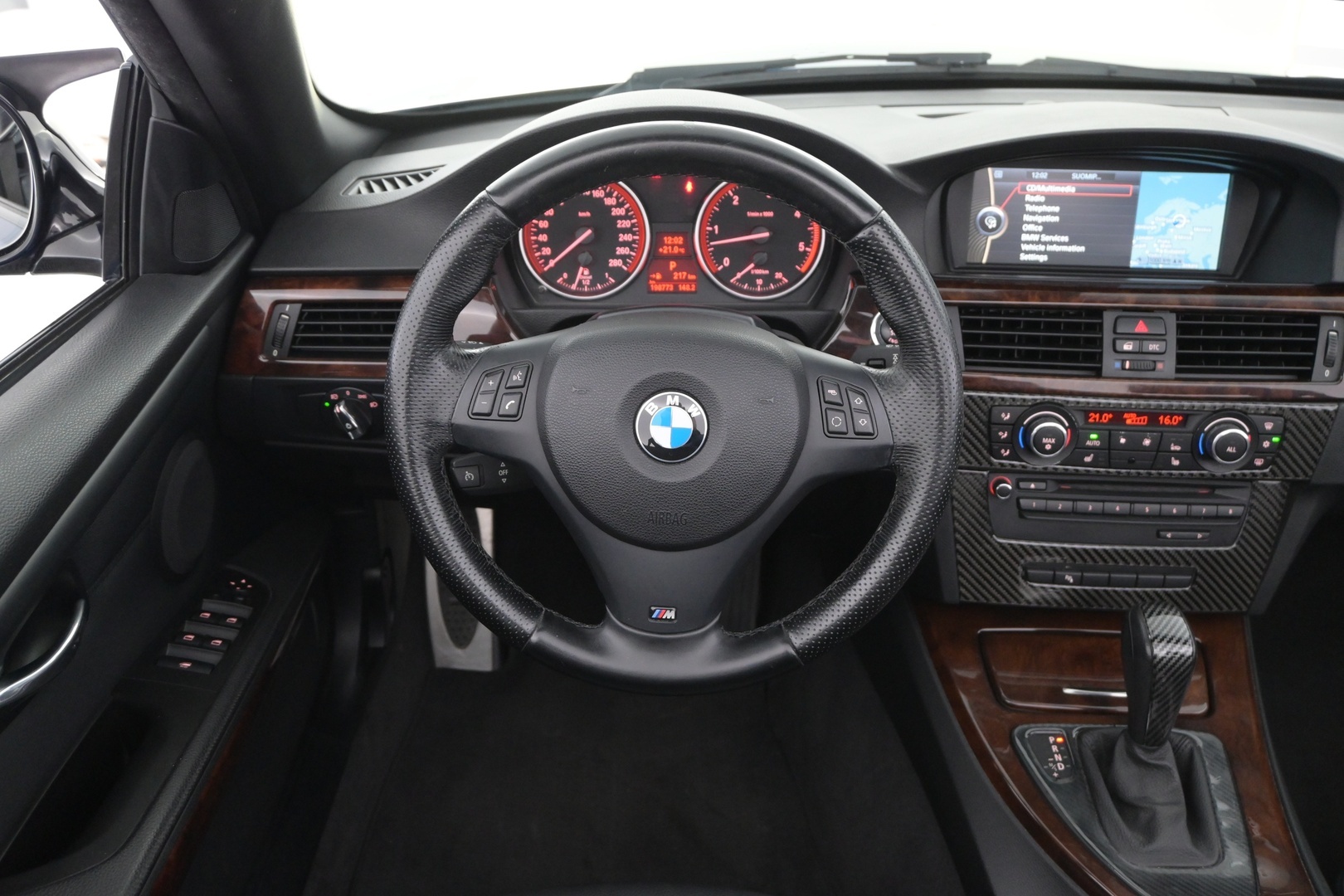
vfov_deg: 41.7
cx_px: 672
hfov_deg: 59.5
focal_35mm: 32
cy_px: 448
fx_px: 1176
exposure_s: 1/30
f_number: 4.5
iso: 2800
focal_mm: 21
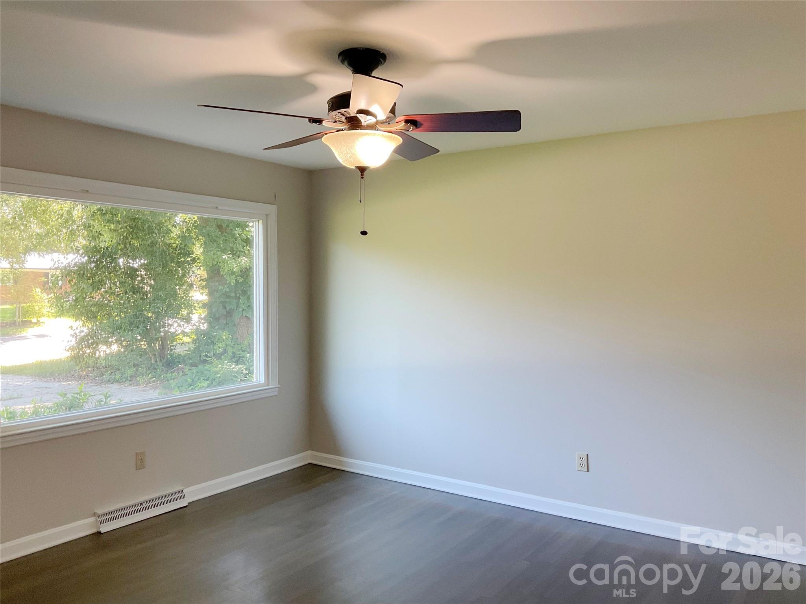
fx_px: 675
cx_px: 403
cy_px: 302
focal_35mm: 29
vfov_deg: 48.2
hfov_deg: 61.7
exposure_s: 1/60
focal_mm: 3
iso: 64
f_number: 1.8
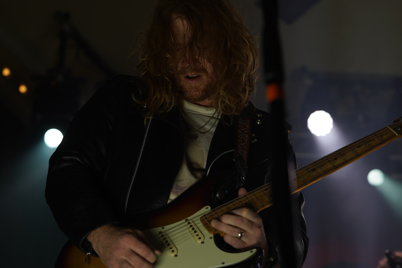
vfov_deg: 19.5
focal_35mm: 70
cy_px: 134
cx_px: 201
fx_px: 782
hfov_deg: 28.8
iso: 320
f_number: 4
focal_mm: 70
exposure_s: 1/80
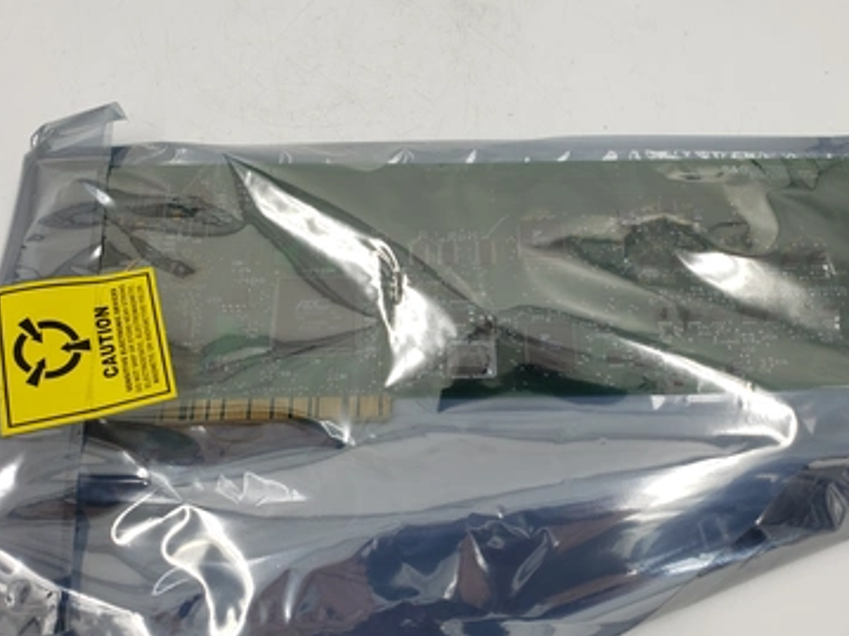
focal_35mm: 29
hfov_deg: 61.6
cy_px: 305
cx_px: 459
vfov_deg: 48.2
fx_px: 711
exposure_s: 1/191
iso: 50
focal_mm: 4.3
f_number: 2.4
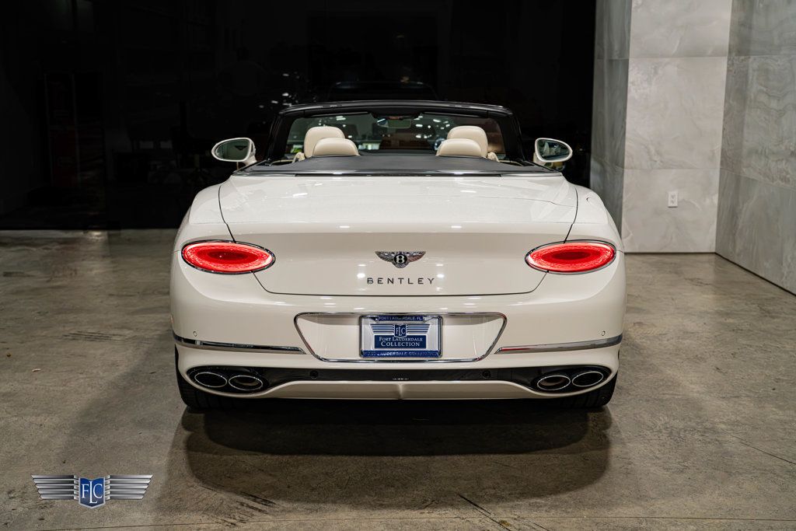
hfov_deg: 40.3
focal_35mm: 49
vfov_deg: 27.5
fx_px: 1084
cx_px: 398
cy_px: 266
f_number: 4
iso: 1250
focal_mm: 49
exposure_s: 1/125
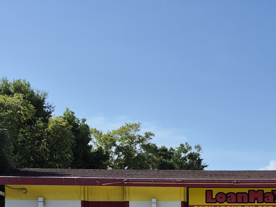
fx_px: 478
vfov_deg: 22.1
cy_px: 266
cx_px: 236
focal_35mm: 60
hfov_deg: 31.0
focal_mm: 5.4
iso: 25
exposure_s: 1/1912
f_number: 1.8
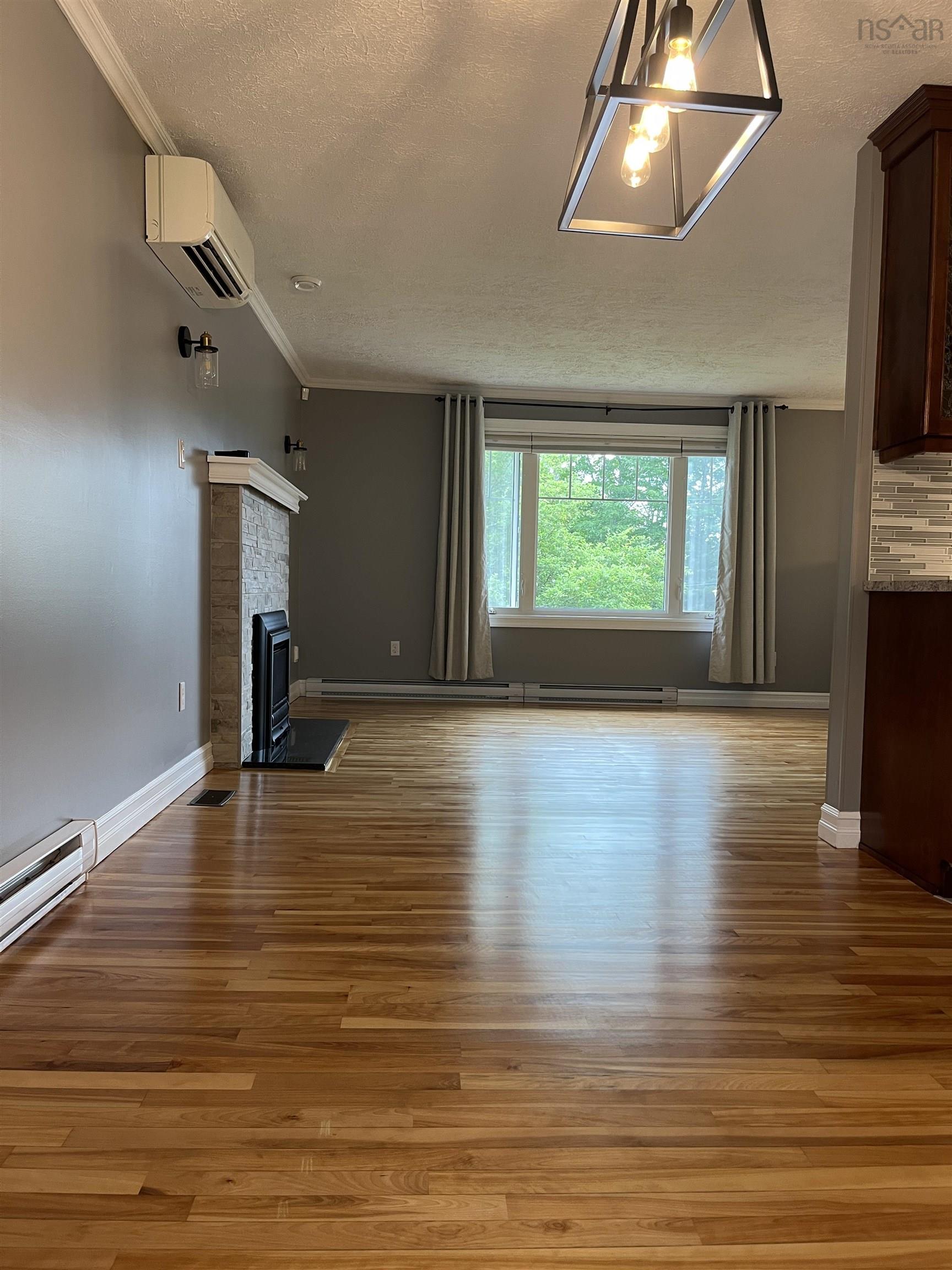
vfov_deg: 67.3
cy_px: 635
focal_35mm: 26
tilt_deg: -2.5
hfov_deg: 53.1
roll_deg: -1.5
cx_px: 476
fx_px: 953
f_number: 1.6
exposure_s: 1/60
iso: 80
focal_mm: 5.1
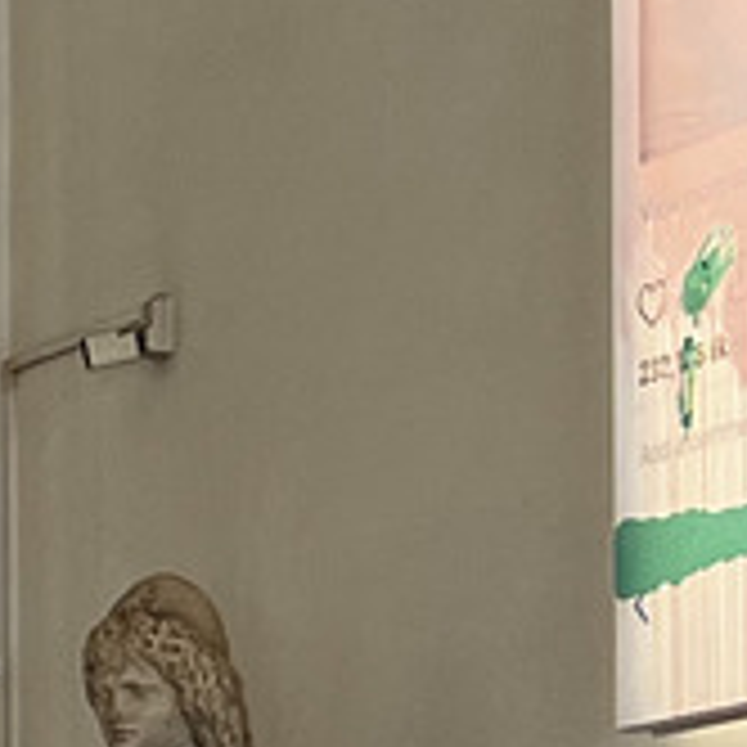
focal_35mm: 222
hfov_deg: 6.2
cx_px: -2430
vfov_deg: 7.7
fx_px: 5420
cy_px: 1161
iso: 64
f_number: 1.5
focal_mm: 5.7
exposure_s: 1/60
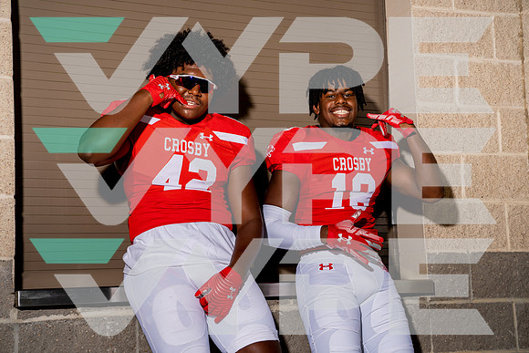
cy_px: 176
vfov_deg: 20.0
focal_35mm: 68
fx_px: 999
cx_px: 264
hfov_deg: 29.6
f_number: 6.3
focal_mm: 68
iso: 100
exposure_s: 1/250
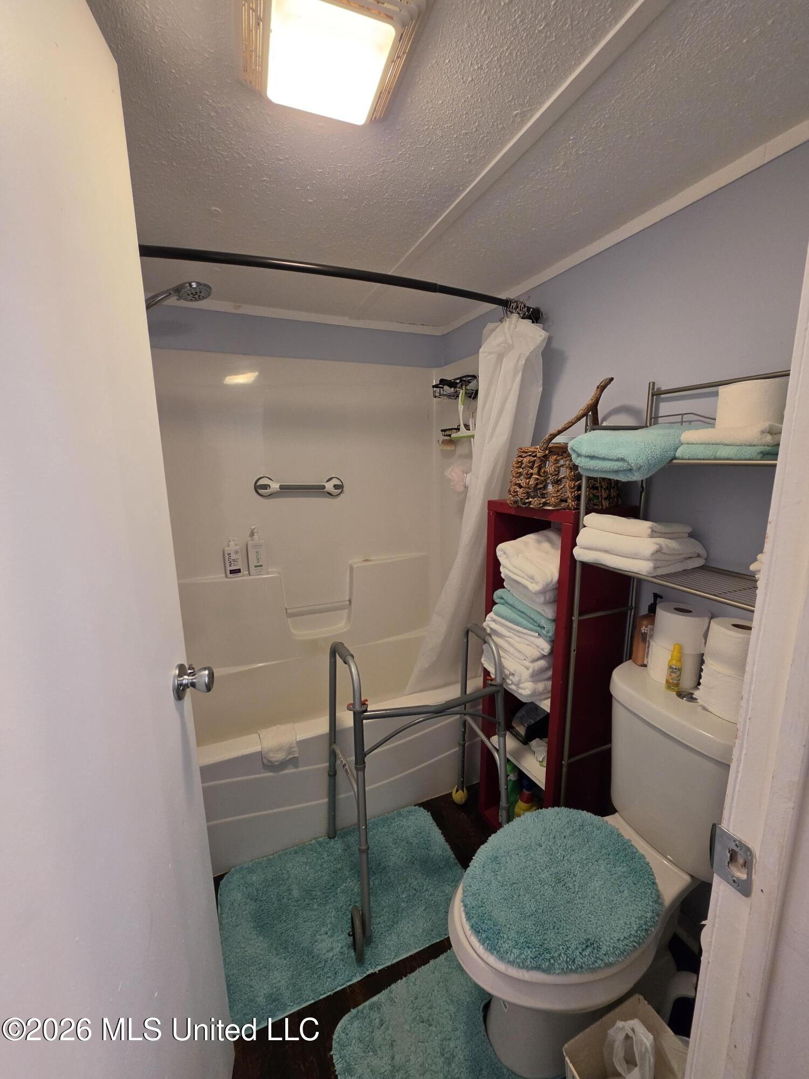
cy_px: 540
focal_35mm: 13
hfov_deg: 89.9
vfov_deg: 106.2
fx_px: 405
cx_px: 404
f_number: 1.9
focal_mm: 2.2
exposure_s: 1/120
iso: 160
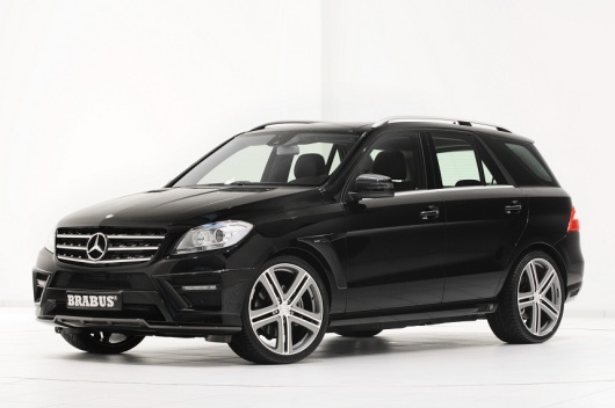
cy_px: 204
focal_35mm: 117
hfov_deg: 17.5
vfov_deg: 11.7
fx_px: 1996
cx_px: 308
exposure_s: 1.6
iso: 200
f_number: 9
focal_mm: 78
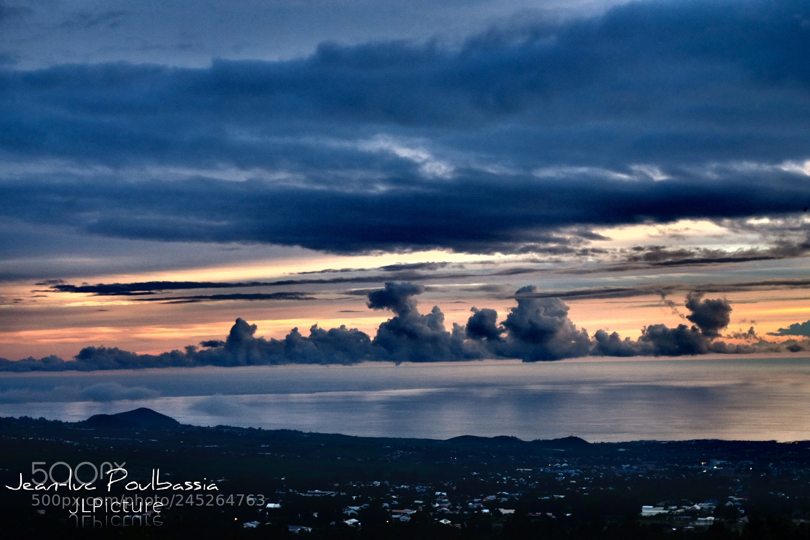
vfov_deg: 25.1
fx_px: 1215
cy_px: 270
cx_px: 405
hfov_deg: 36.9
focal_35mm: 54
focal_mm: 35.8
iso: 800
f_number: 9
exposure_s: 1/100
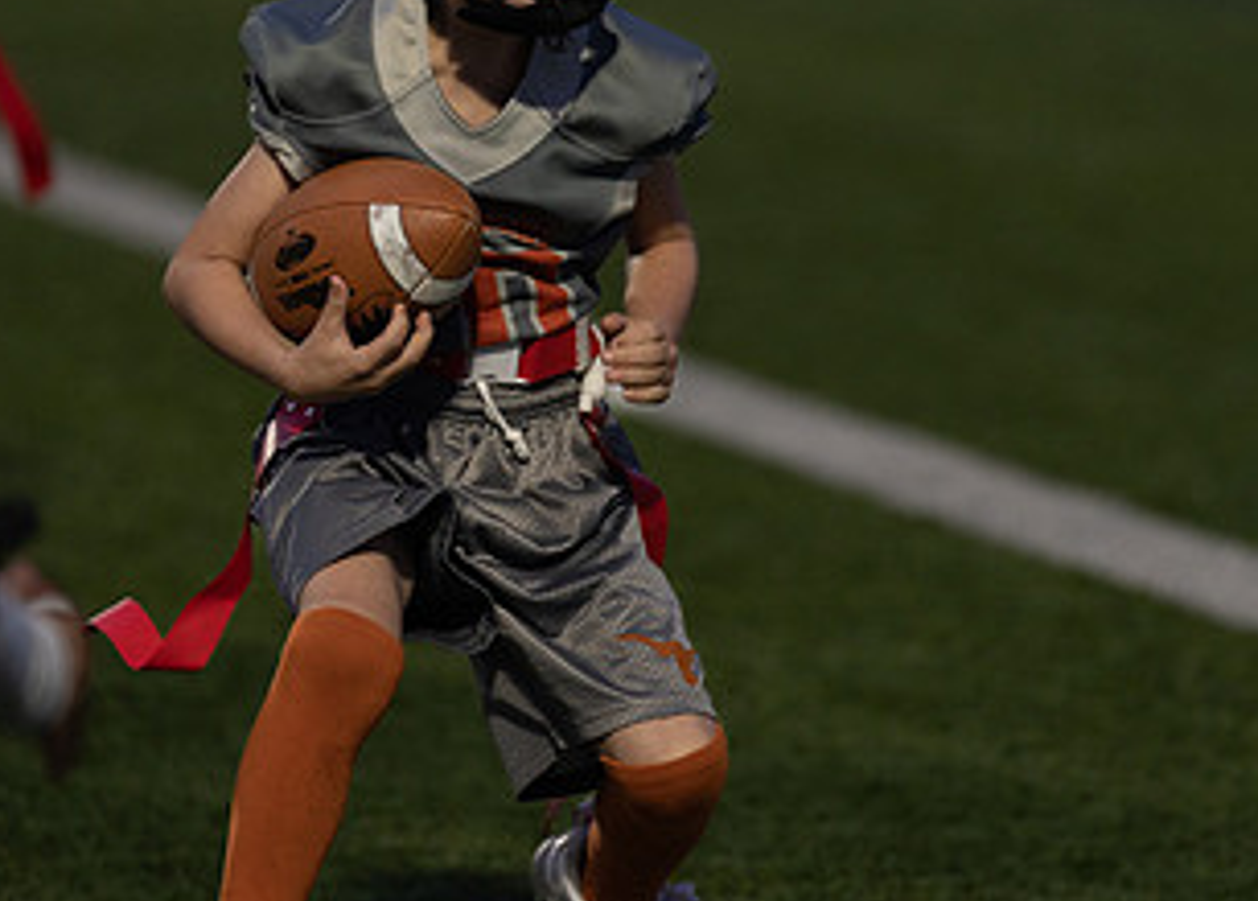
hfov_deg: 5.1
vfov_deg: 3.6
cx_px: 707
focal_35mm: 397
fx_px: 14194
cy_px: 337
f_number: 2.8
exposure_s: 1/800
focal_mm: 200
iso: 1250
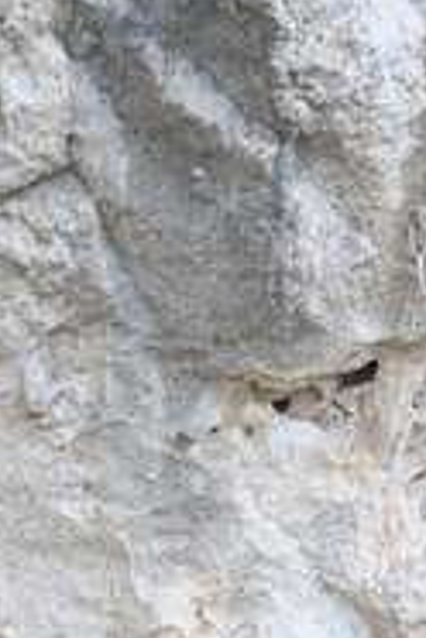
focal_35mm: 85
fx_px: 1509
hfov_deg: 15.7
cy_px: 789
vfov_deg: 21.9
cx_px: 435
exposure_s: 1/40
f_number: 4
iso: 500
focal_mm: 22
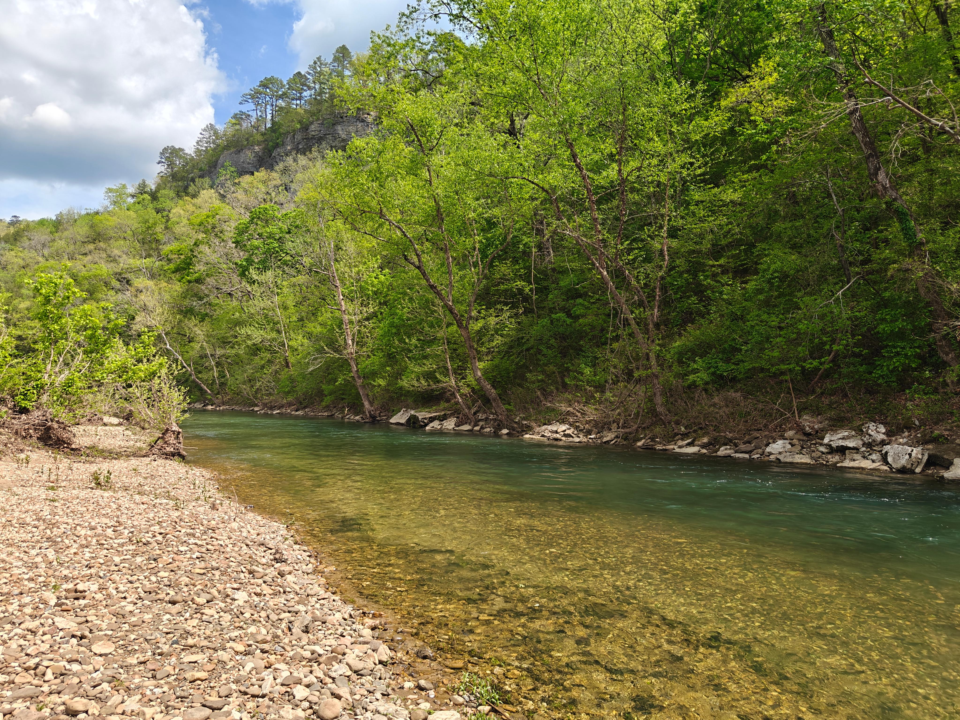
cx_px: 480
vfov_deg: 56.8
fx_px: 666
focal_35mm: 24
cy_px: 360
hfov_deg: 71.6
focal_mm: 5.59
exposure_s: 1/773
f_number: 1.8
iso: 80
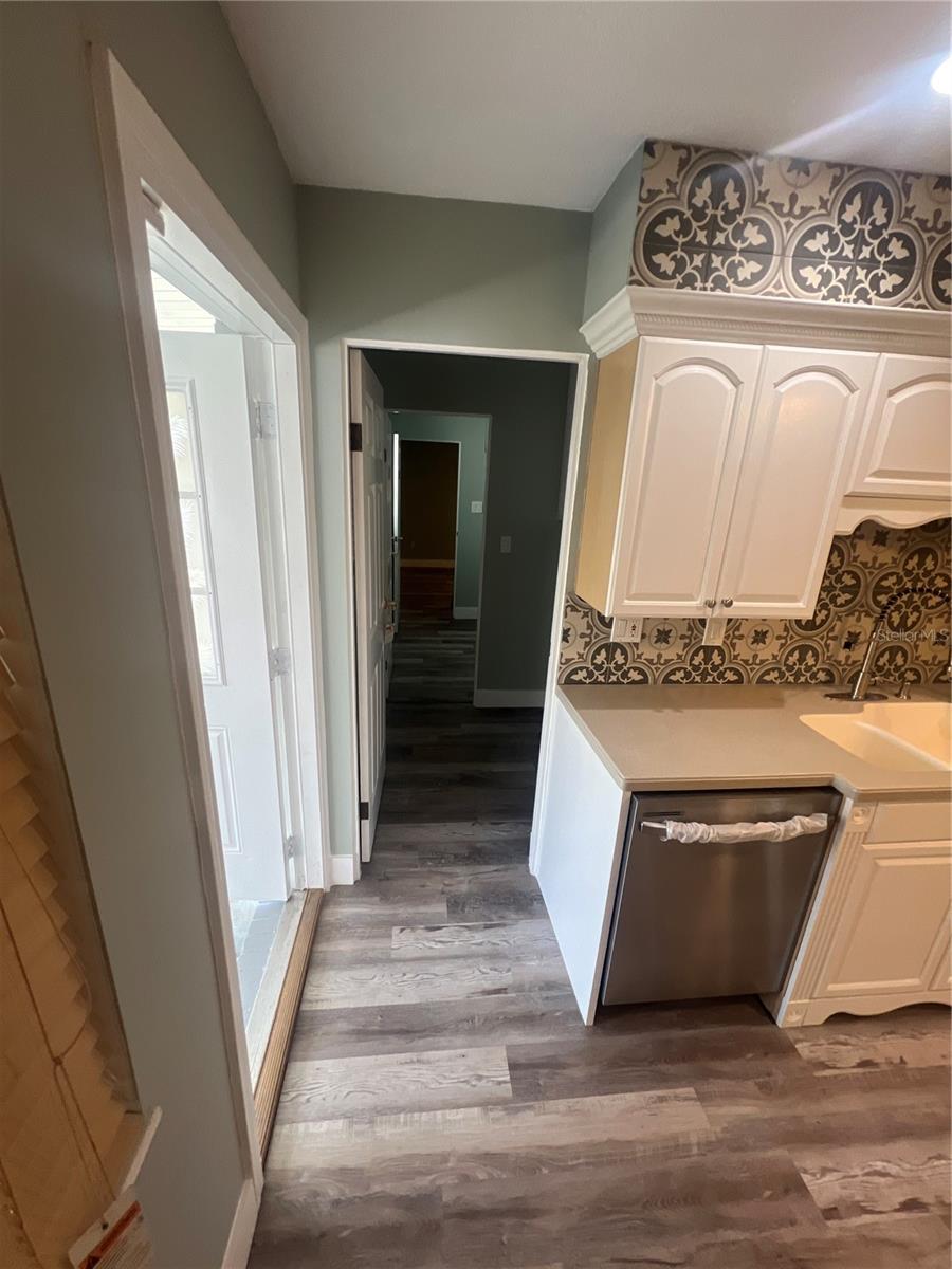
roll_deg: -1.4
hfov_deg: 89.9
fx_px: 477
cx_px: 476
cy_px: 634
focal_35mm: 13
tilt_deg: -14.1
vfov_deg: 106.2
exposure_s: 1/120
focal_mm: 1.57
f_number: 1.8
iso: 160
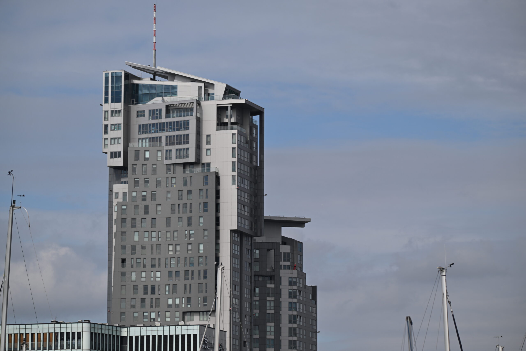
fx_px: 2630
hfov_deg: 11.4
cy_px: 176
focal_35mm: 180
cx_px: 263
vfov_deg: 7.6
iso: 100
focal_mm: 180
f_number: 5.6
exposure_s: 1/1000
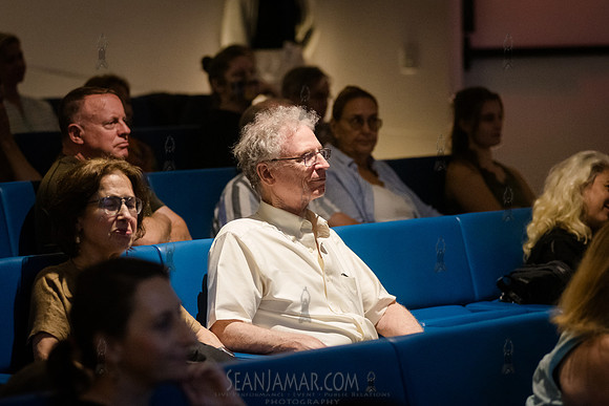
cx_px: 292
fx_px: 2091
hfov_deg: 16.6
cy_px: 192
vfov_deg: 11.1
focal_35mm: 124
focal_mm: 112
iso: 6400
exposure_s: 1/320
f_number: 3.2
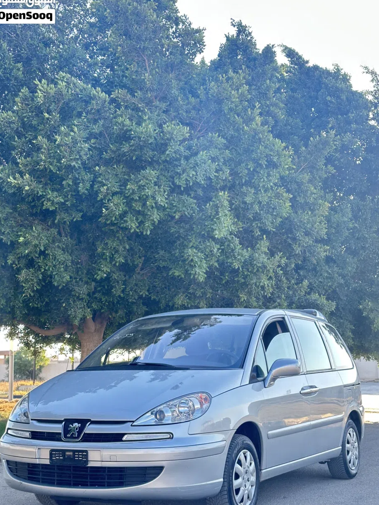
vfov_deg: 35.5
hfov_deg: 27.0
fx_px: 788
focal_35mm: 54
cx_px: 198
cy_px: 268
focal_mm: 6.86
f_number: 1.78
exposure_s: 1/251
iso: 64
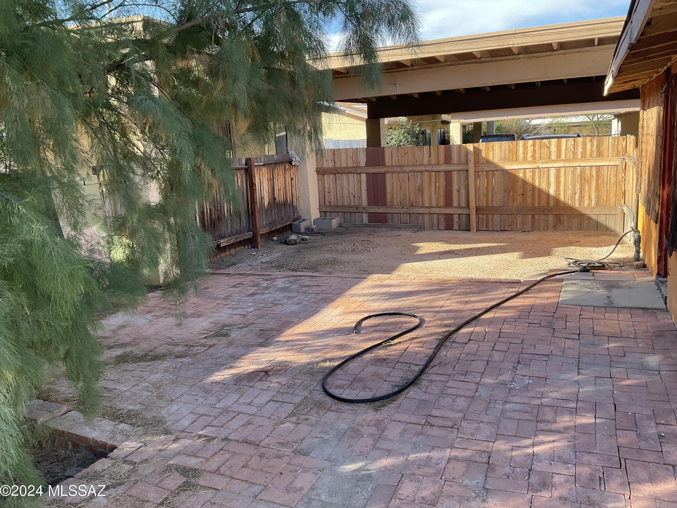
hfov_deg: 60.0
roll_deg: +3.6
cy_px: 252
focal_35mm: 30
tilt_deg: -10.7
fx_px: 587
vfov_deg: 46.8
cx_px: 349
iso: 16
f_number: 1.8
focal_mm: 3
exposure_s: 1/253
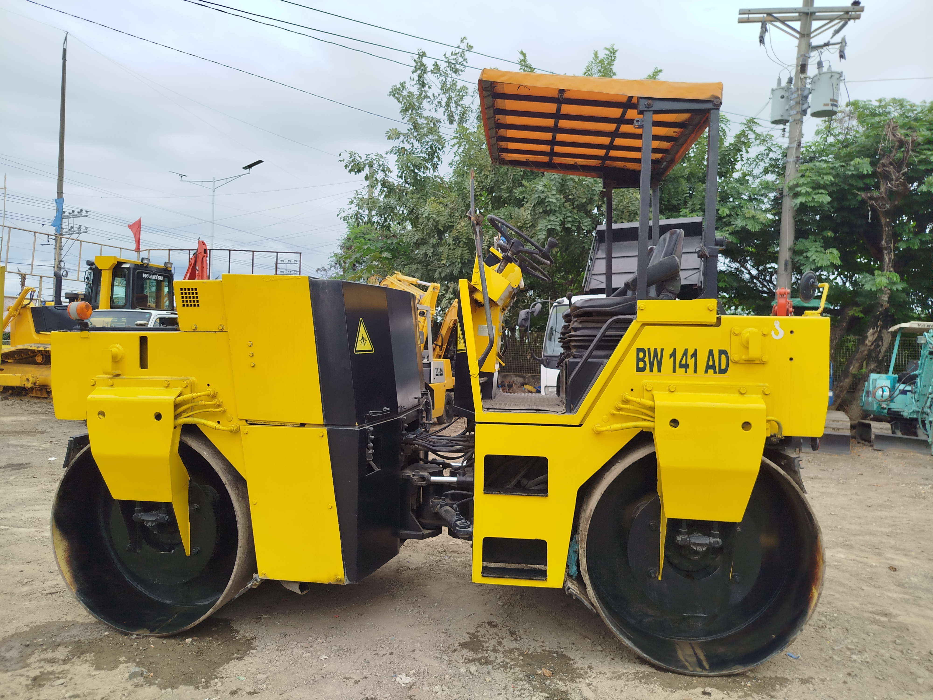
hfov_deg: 71.6
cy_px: 350
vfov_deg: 56.8
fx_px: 647
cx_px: 466
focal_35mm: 24
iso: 50
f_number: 1.7
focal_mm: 5.31
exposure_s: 1/219
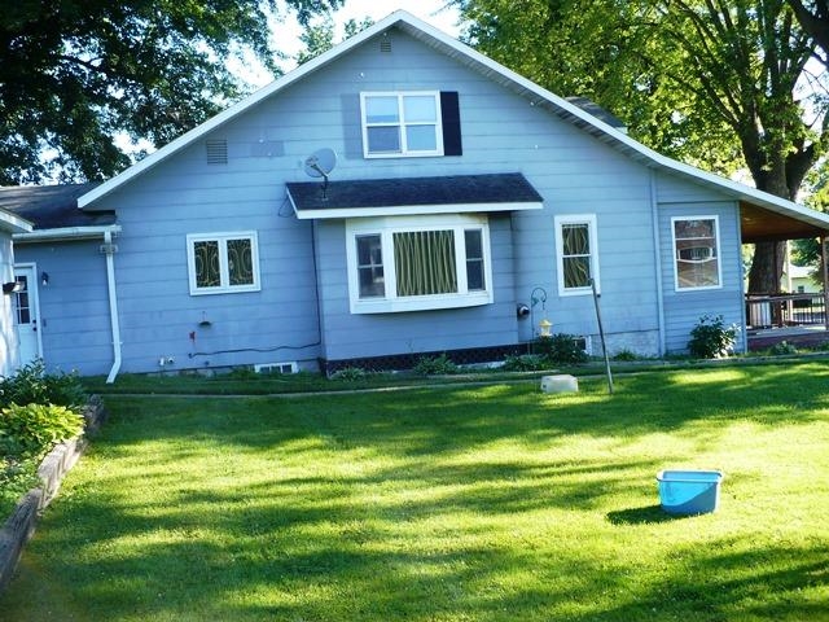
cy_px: 311
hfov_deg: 50.1
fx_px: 886
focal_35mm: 37
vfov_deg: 38.7
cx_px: 414
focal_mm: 6.1
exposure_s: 1/200
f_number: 2.8
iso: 100
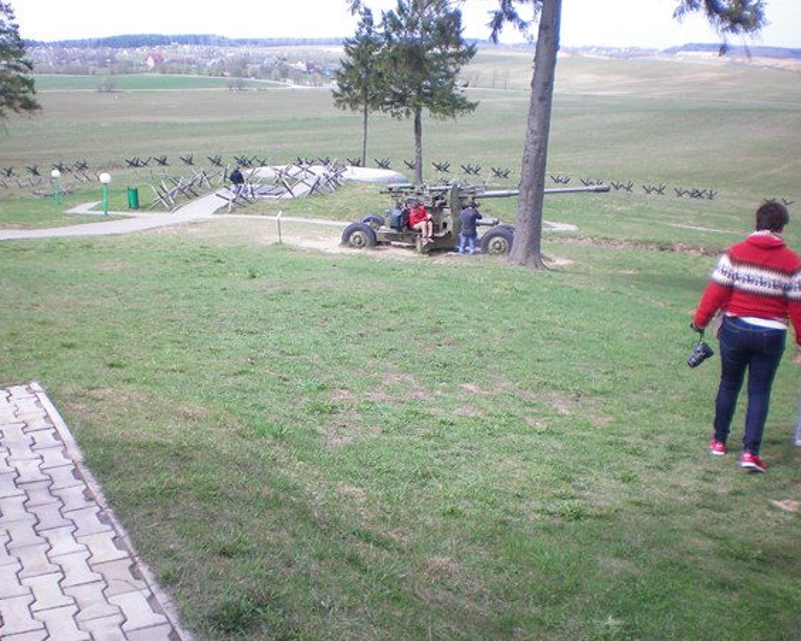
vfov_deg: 35.7
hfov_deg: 43.8
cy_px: 338
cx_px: 387
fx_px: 996
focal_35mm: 42
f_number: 3.1
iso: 64
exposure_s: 1/320
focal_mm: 6.3
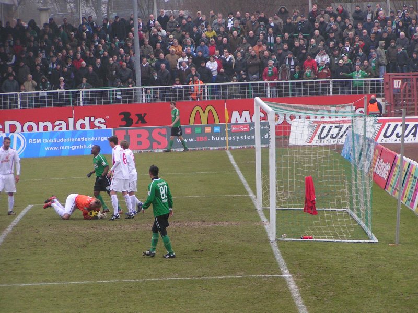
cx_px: 209
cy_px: 156
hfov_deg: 10.5
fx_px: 2270
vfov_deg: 7.9
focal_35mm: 188
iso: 100
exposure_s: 1/200
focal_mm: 28.8
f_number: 3.5
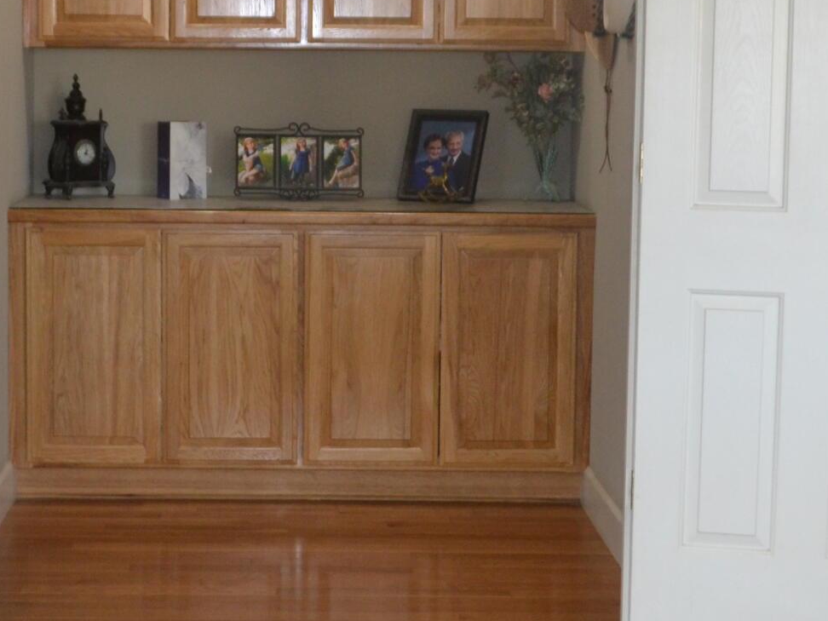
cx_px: 290
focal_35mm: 89
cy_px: 130
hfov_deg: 21.9
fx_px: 2129
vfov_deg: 16.5
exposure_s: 1/60
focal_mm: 20
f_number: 3.8
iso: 560
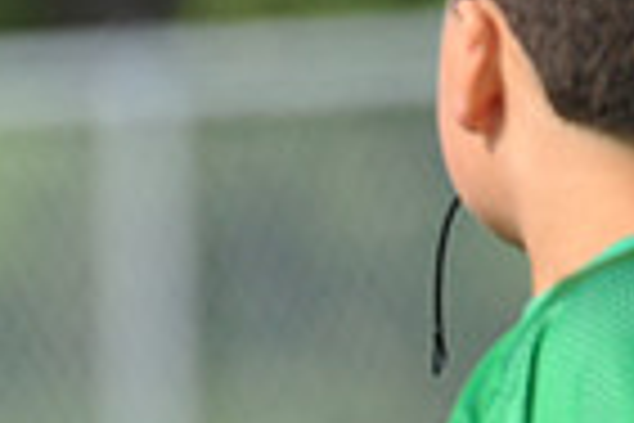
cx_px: -432
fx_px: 28915
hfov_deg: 1.3
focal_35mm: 1642
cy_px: 734
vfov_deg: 0.8
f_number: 5
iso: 800
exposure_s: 1/1600
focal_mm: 400
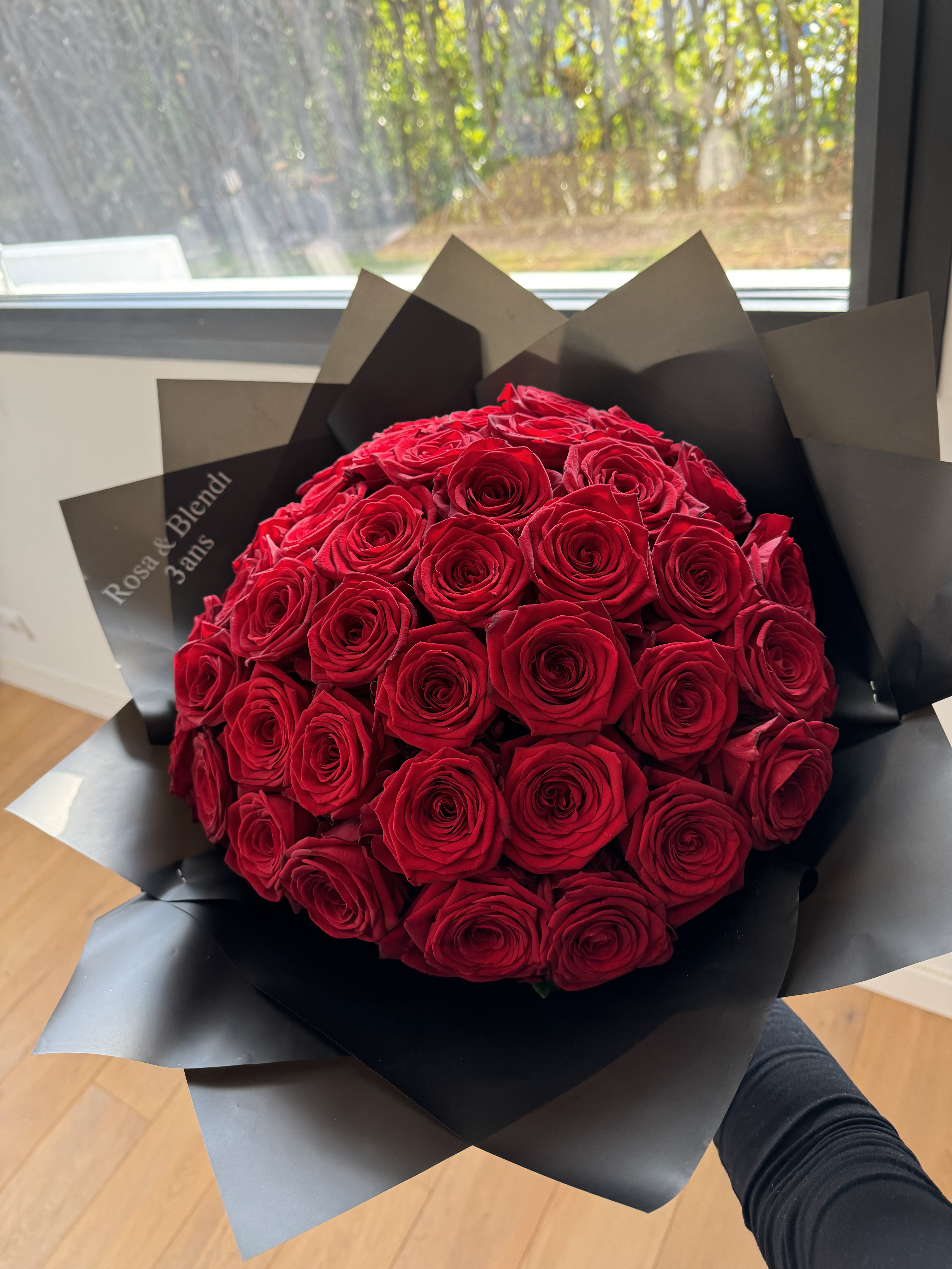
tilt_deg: -37.8
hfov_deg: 56.8
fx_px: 880
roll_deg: +14.6
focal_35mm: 24
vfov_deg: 71.6
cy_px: 634
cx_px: 476
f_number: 1.78
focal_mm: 6.76
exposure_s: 1/121
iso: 125
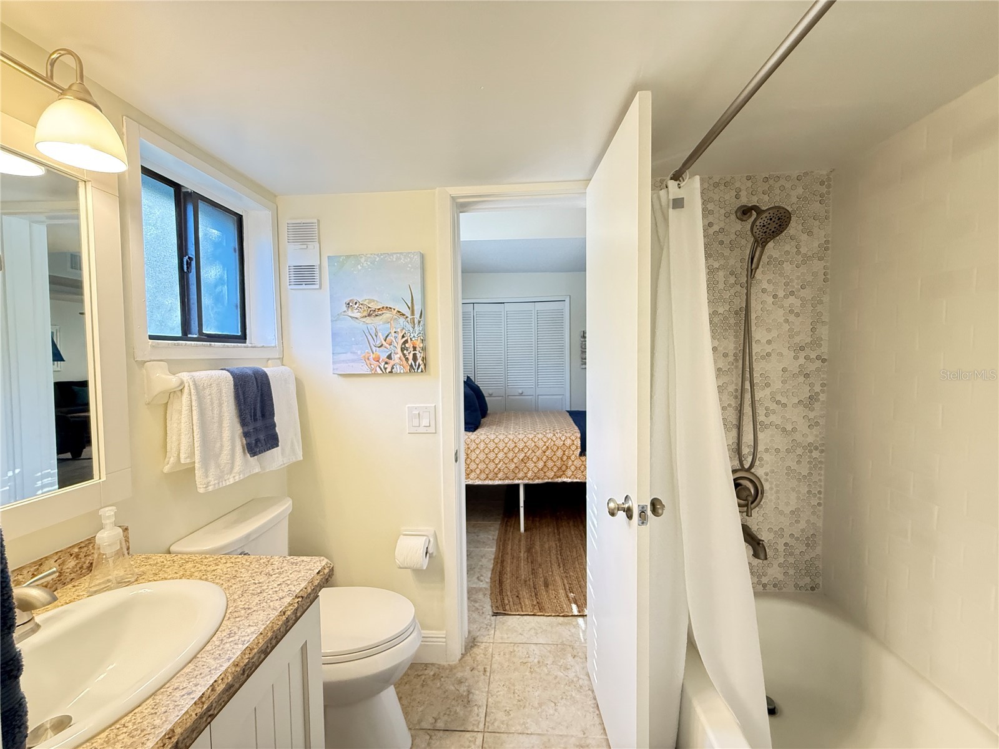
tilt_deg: -2.7
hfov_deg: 102.1
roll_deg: +0.1
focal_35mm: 14
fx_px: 404
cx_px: 500
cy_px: 374
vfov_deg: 85.7
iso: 500
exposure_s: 1/60
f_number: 2.2
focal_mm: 2.22
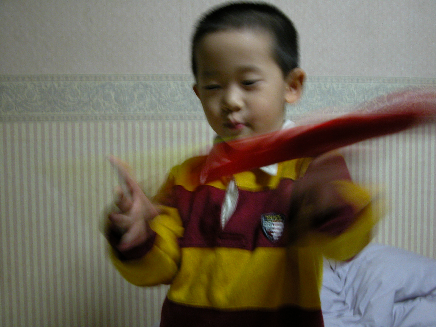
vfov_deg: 32.2
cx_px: 218
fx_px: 567
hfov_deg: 42.1
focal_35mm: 45
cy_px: 164
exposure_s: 1/6.6
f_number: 3
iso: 177
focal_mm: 11.6
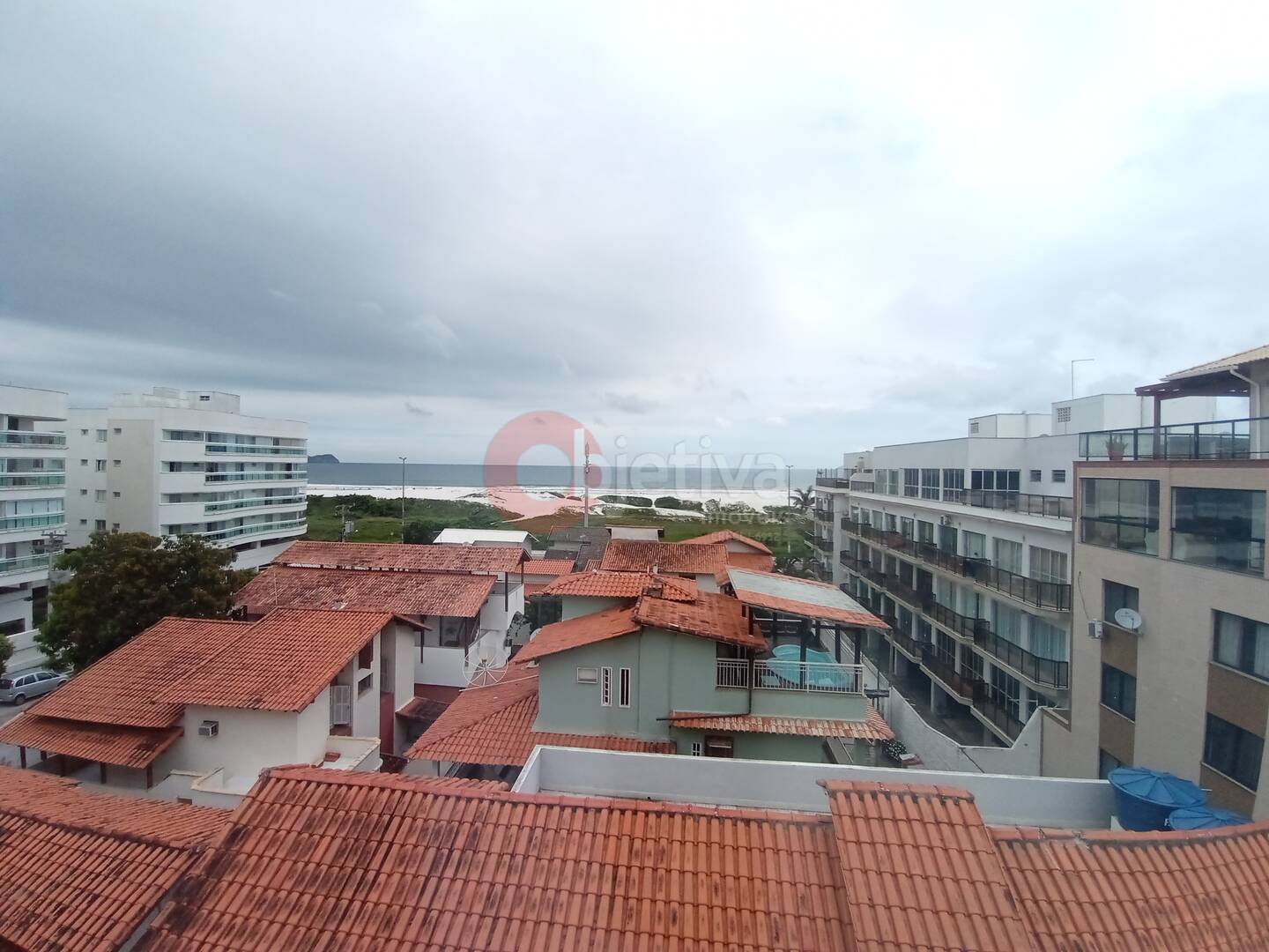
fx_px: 1026
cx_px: 634
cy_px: 476
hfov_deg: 63.4
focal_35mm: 28
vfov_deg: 49.7
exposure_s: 1/803
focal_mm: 1.66
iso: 50
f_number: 2.2
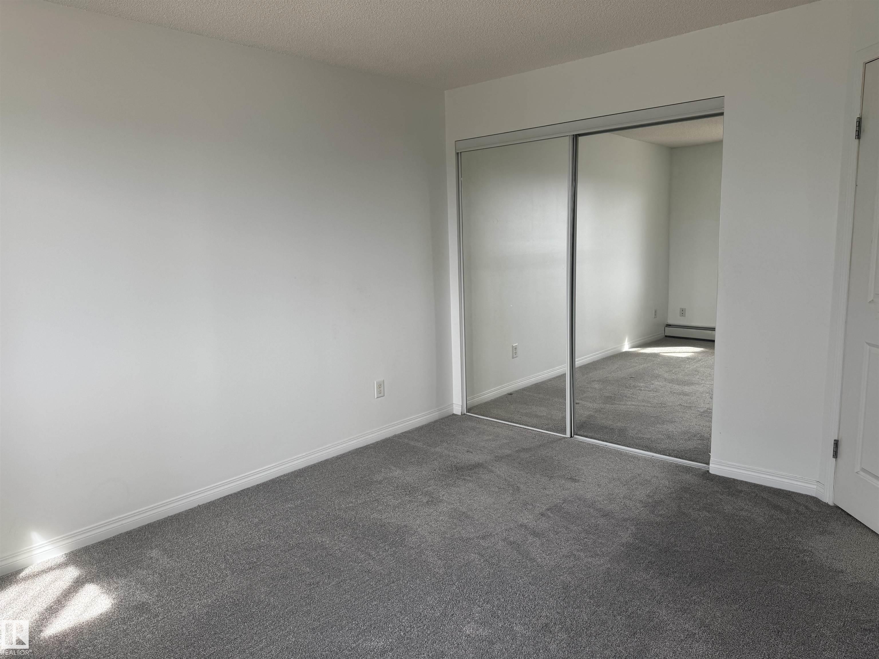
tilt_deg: -7.7
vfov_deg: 56.8
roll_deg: +2.2
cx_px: 440
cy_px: 330
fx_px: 609
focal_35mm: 24
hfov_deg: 71.6
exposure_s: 1/152
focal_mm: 6.76
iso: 64
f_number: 1.78
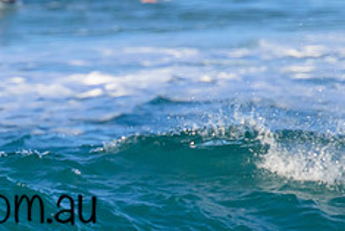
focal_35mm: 1976
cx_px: -59
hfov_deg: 1.0
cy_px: 189
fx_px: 18948
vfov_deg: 0.7
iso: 2500
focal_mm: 800
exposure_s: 1/2000
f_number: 11
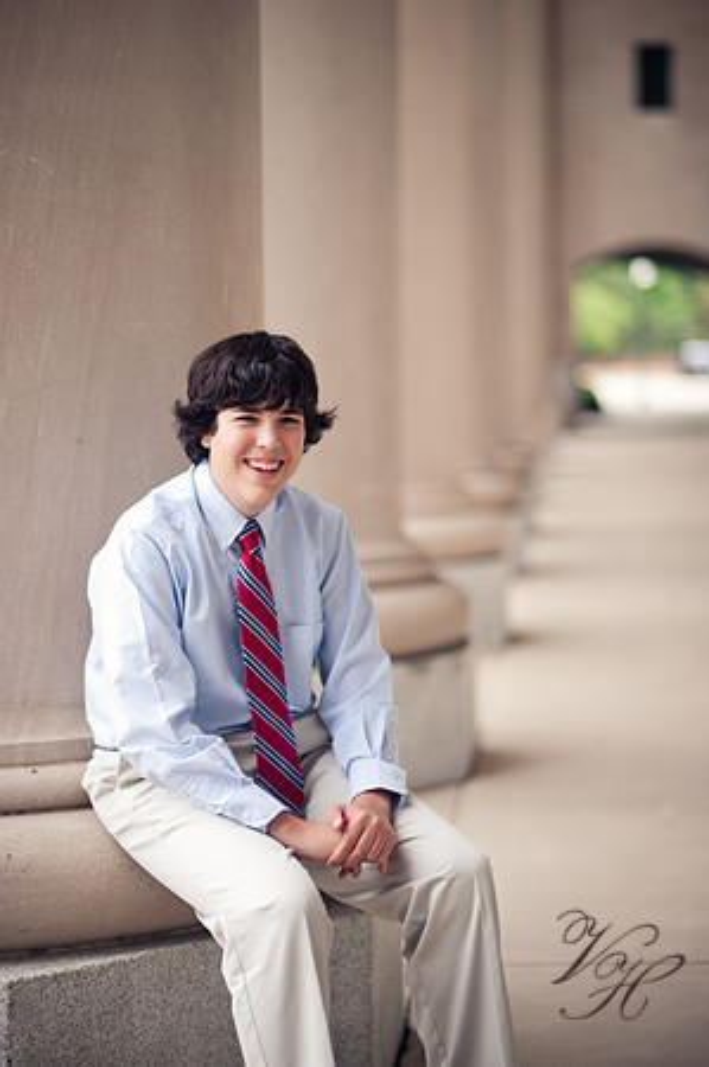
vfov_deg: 23.9
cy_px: 534
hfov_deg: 16.0
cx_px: 354
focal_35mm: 85
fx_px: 2517
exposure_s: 1/160
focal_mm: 85
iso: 200
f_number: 1.8
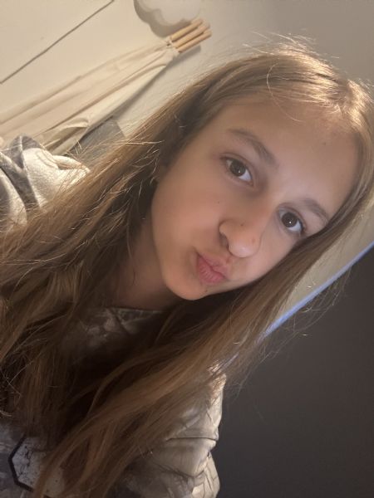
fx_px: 331
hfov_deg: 58.9
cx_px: 187
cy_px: 249
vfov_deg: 73.9
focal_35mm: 23
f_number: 1.9
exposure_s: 1/20
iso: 500
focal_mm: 2.69
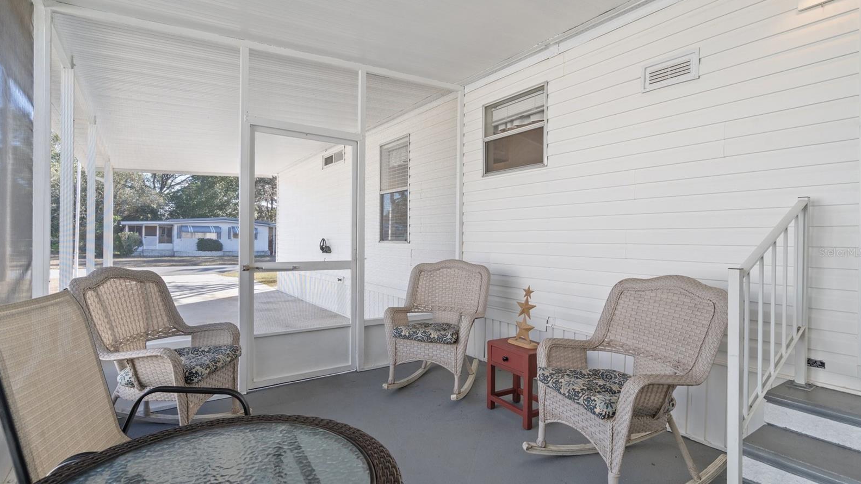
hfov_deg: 92.7
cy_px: 252
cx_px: 432
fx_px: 411
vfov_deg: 61.0
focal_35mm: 18
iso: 320
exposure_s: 1/8
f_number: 8
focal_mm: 17
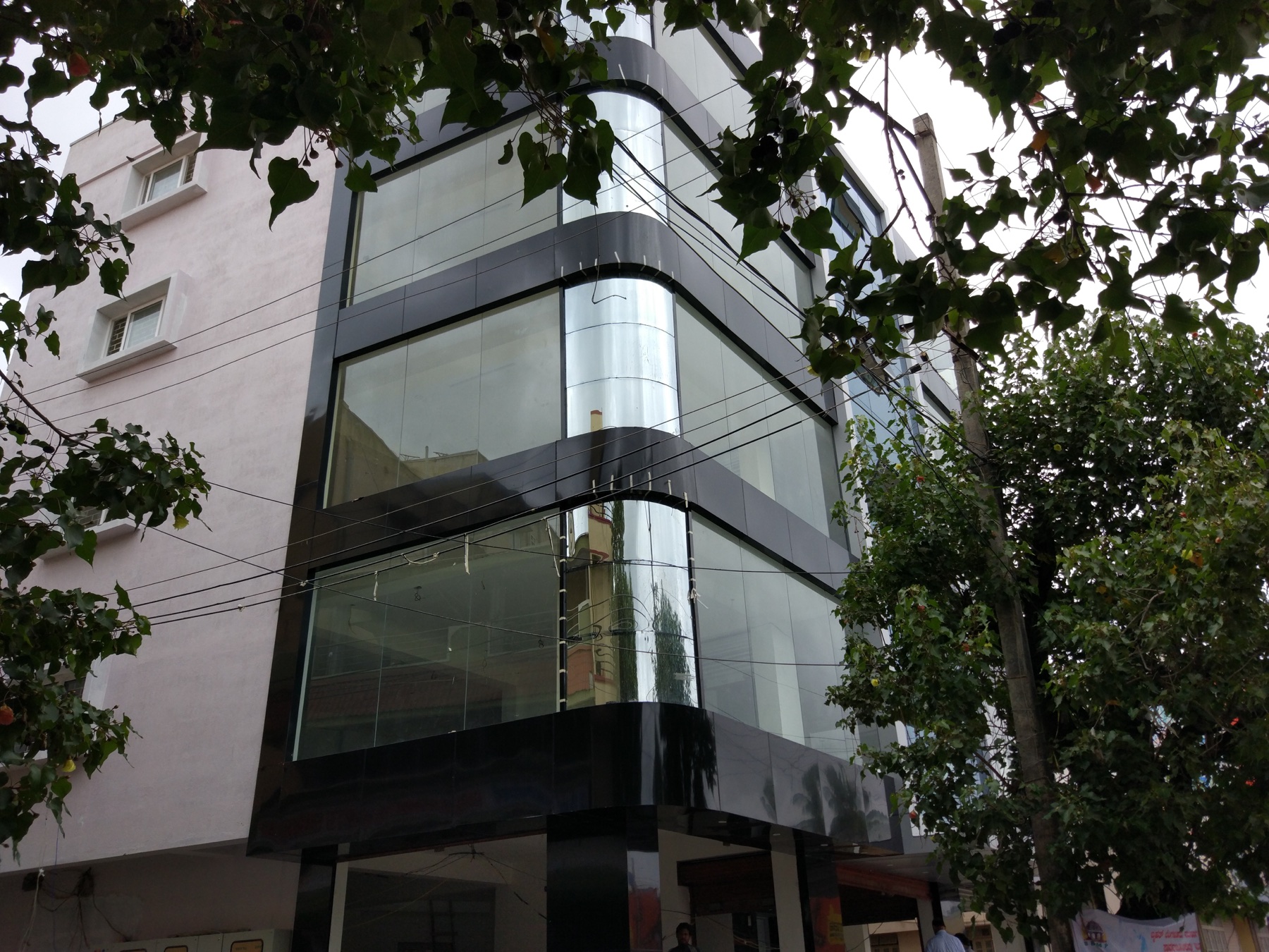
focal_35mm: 28
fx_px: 1026
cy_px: 476
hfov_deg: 63.4
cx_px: 634
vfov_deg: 49.7
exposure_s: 1/551
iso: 100
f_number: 2
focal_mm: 4.26
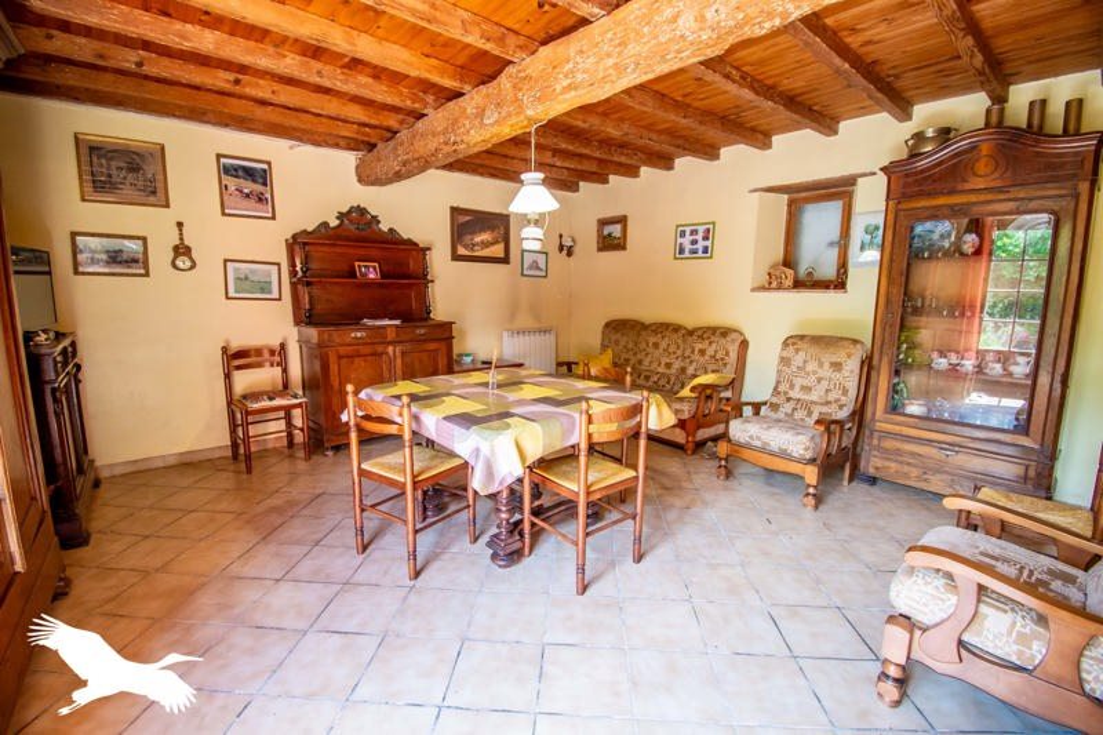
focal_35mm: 15
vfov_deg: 77.3
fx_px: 459
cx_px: 552
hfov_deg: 100.4
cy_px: 368
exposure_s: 1/60
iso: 1250
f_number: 5.6
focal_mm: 10
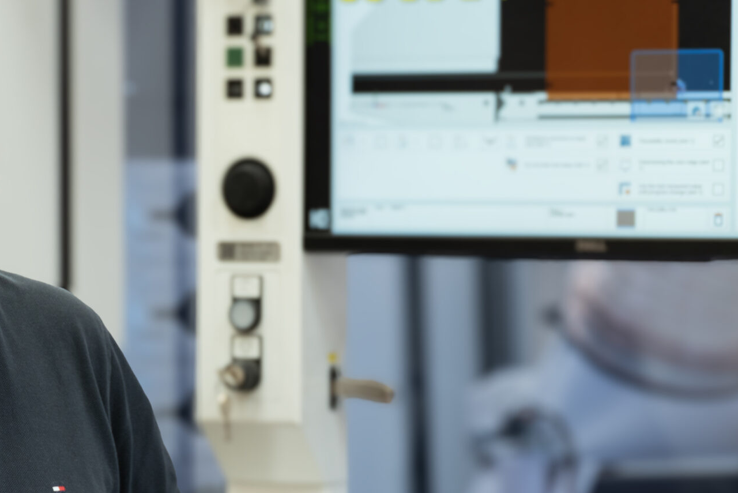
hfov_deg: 13.6
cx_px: 224
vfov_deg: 9.2
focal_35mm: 150
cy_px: 322
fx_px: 3077
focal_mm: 75
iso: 320
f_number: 4
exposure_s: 1/60
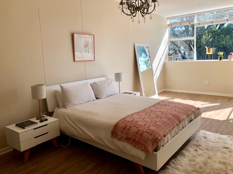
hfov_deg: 63.4
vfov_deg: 49.7
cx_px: 116
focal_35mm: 28
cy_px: 87
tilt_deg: -9.2
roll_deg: +2.3
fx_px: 188
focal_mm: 4
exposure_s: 1/322
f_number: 1.8
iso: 20
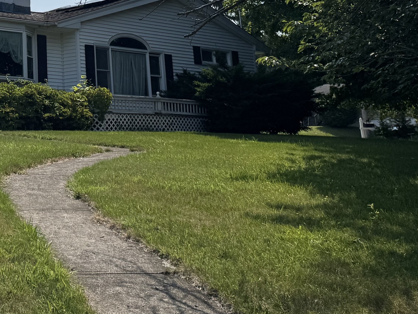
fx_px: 725
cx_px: -38
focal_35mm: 60
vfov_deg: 23.0
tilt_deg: +12.5
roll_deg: +0.5
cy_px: -28
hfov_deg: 29.2
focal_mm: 6.76
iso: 80
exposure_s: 1/12346
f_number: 1.78
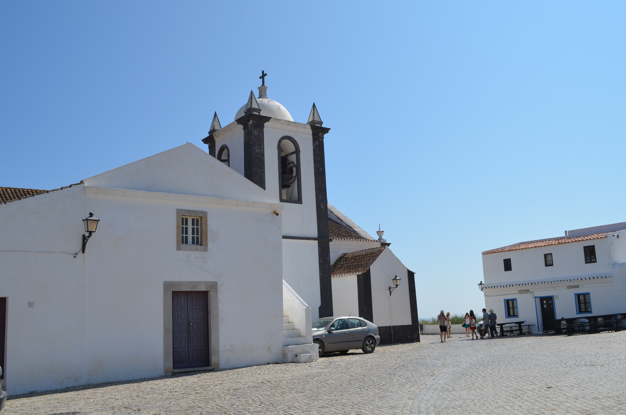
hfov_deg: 53.2
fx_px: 625
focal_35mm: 36
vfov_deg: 36.7
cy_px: 208
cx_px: 313
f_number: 9
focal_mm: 24
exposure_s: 1/320
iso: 100
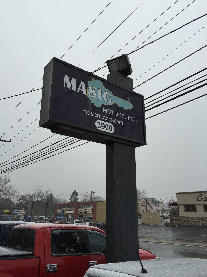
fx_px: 231
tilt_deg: +19.4
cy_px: 138
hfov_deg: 48.2
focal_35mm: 29
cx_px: 104
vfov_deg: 61.7
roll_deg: -0.3
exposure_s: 1/183
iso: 32
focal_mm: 4.15
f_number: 2.2
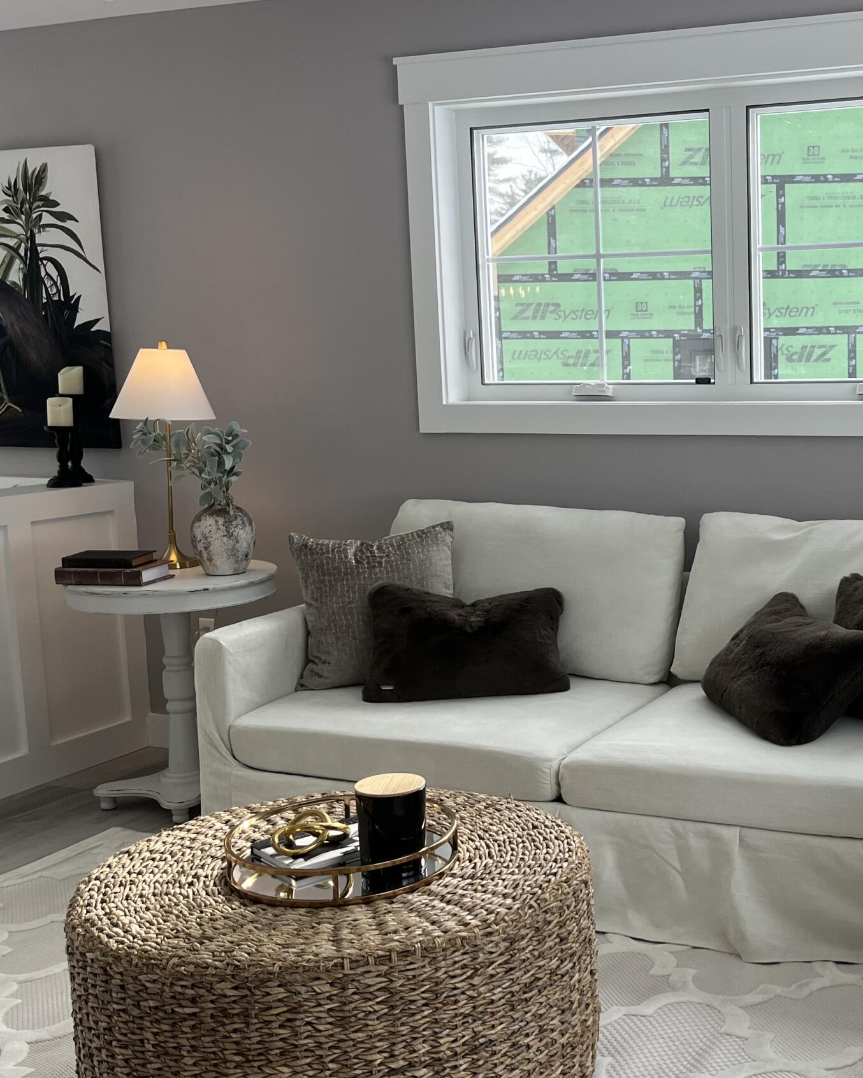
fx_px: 1436
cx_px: 742
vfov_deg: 41.1
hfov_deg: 32.1
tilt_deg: -8.5
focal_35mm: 45
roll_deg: +1.6
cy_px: 550
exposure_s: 1/245
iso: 40
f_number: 1.6
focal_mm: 5.1
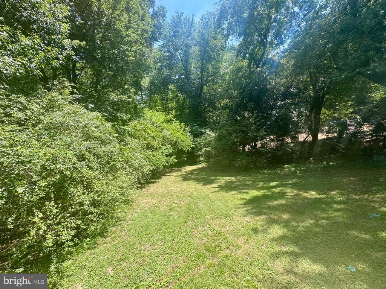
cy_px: 144
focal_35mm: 14
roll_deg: +0.0
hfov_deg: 102.1
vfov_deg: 85.7
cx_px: 193
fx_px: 156
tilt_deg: -11.3
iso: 40
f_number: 2.2
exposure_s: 1/405
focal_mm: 2.22
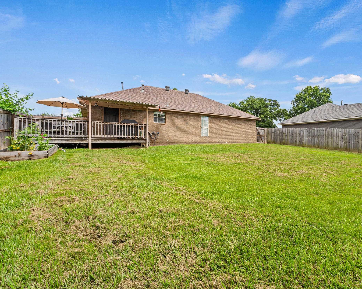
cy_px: 144
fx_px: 182
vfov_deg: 77.0
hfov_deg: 88.5
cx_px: 218
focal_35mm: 17
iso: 200
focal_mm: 10
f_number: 9
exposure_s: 1/100
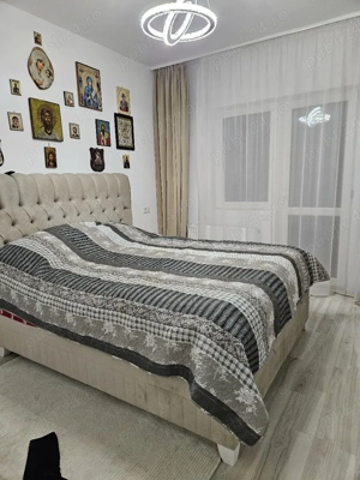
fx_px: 319
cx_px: 180
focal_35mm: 23
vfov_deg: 73.9
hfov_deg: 58.9
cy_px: 240
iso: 400
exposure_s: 1/204
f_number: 1.8
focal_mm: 5.4
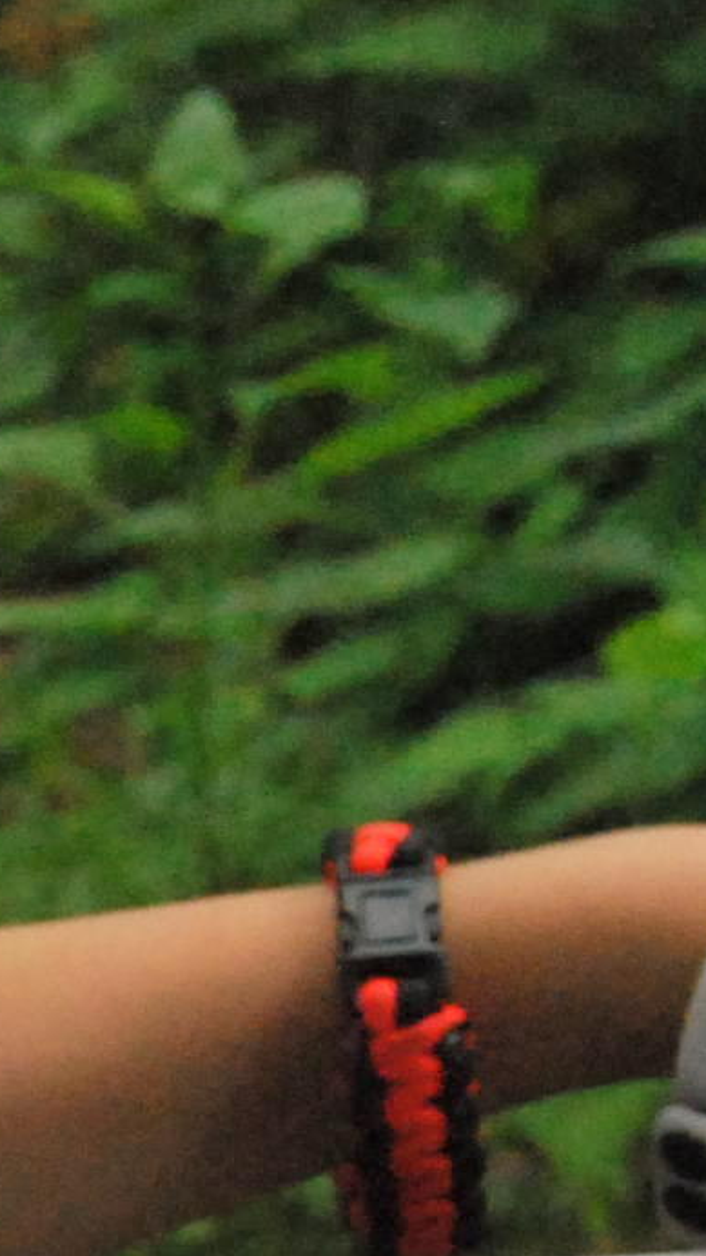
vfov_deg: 10.0
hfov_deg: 5.5
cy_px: 1557
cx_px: -1203
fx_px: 7026
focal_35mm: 211
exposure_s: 1/250
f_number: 8
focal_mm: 32
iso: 1600
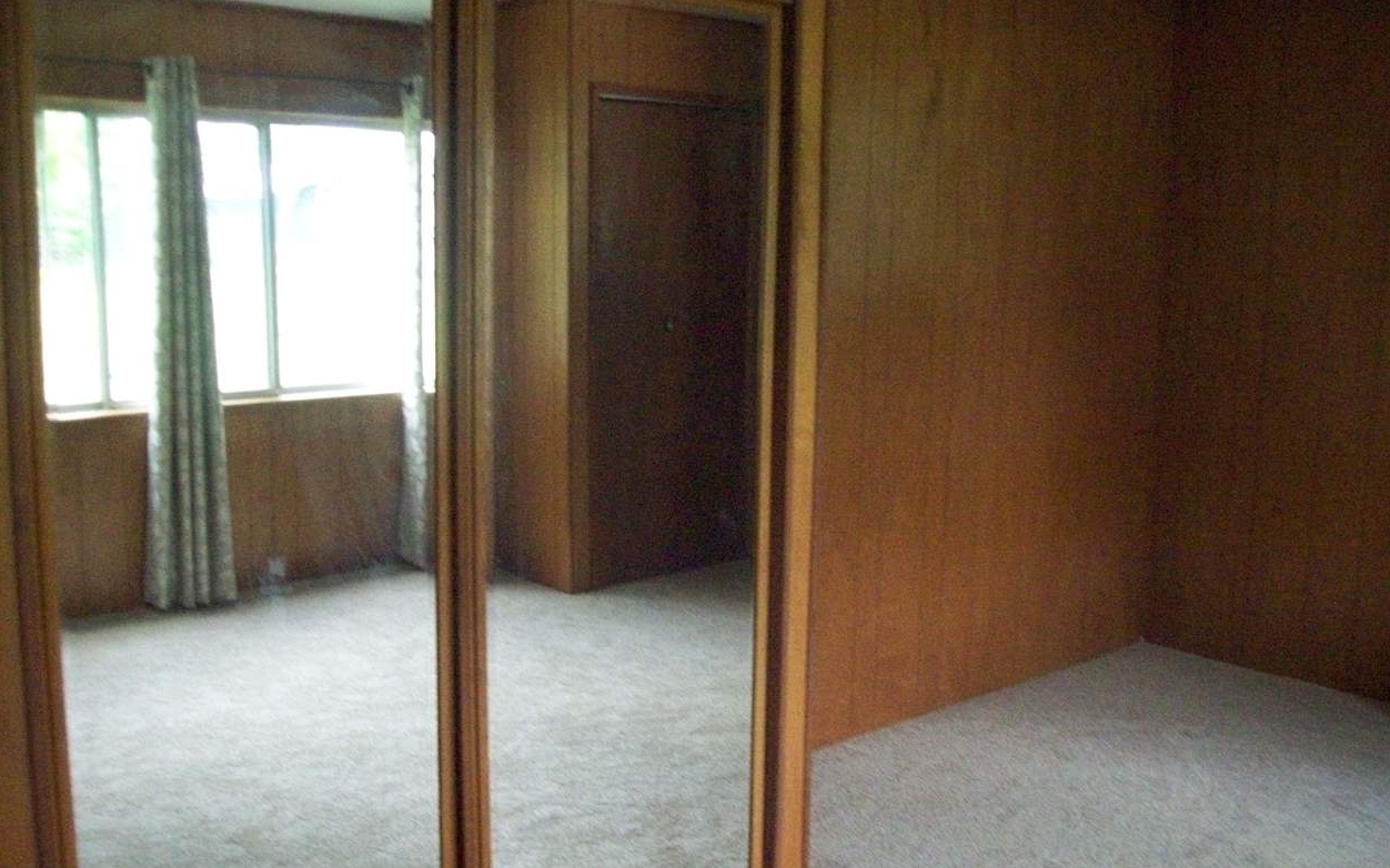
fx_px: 1477
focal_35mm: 39
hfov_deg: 50.4
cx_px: 705
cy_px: 473
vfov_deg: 32.7
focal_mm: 6
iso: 464
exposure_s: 1/128
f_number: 2.7
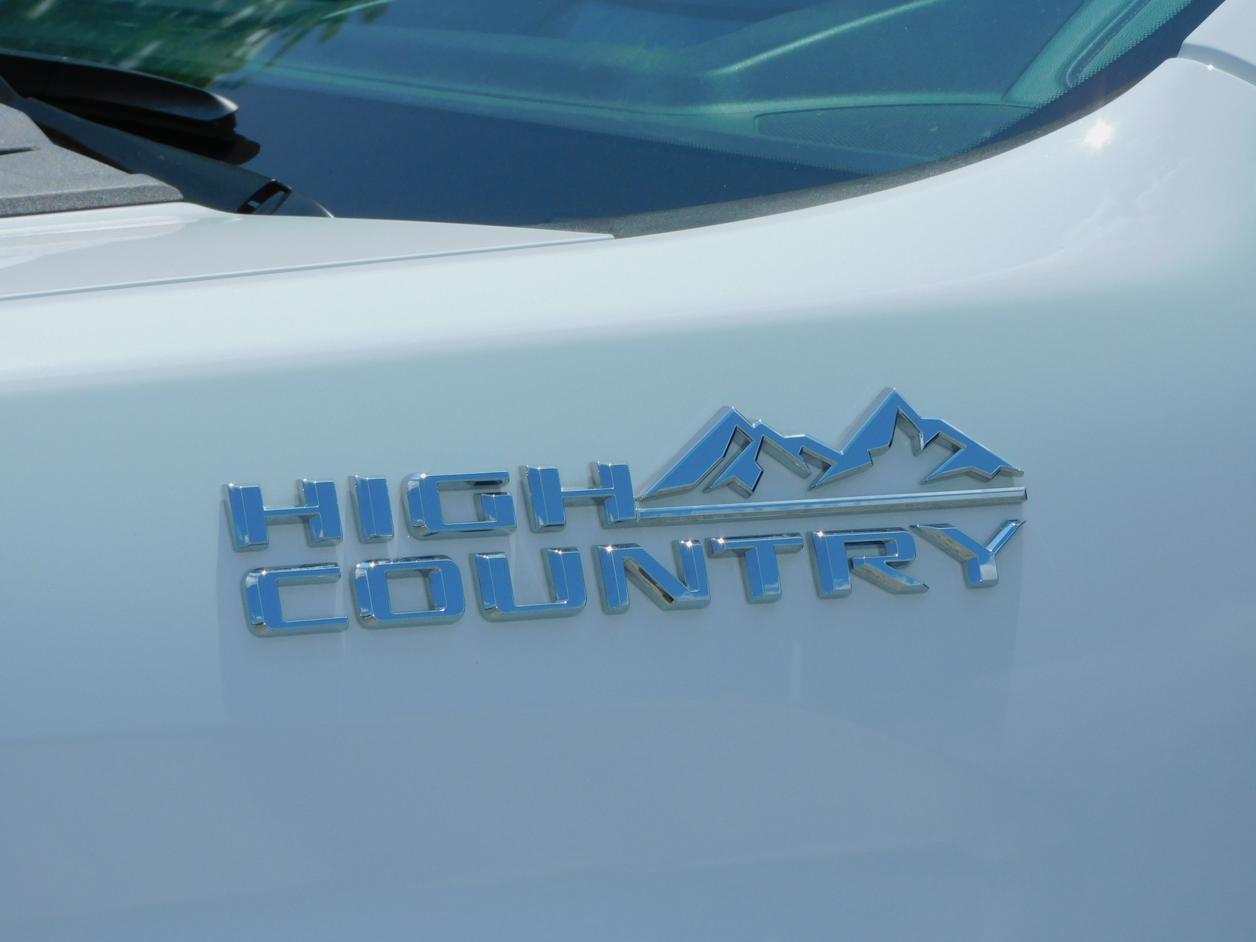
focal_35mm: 170
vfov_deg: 8.7
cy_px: 471
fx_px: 6168
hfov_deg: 11.6
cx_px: 628
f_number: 5.2
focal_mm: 30.5
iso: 125
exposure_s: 1/1250
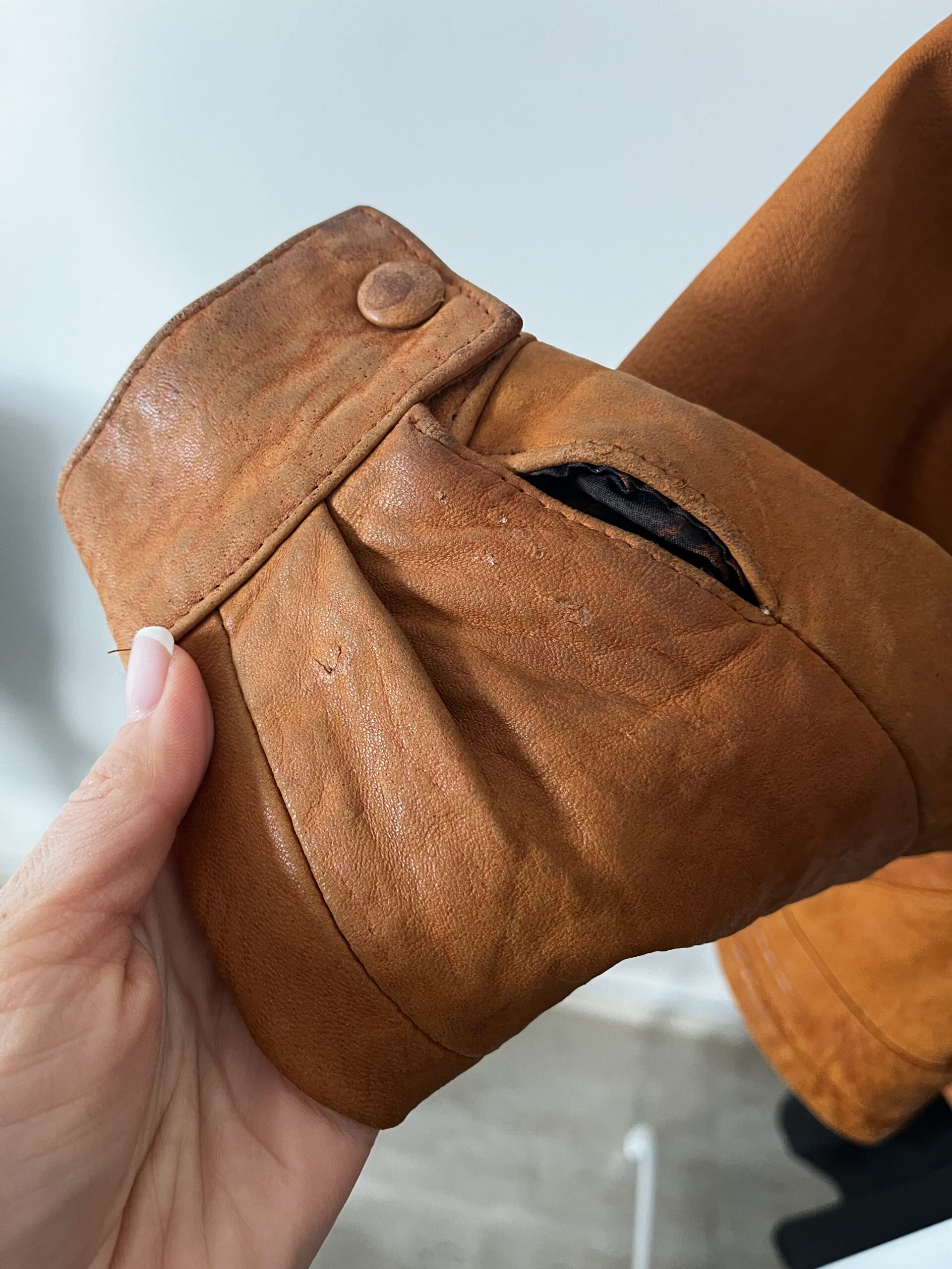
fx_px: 953
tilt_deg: -50.6
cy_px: 634
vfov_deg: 67.3
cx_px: 476
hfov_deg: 53.1
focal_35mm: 26
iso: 160
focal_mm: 5.1
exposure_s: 1/60
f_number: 1.6
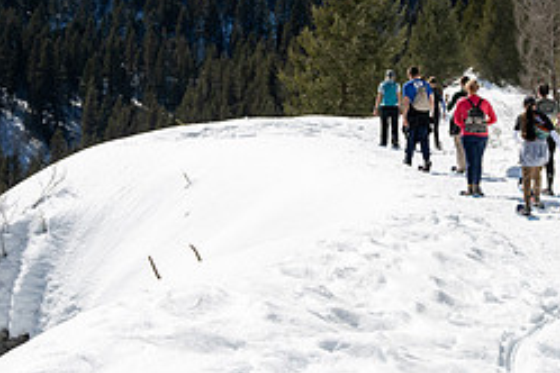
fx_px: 1431
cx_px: 501
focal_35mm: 92
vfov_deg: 14.7
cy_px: 19
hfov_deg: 21.7
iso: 125
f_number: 7.1
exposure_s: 1/500
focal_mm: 32.5
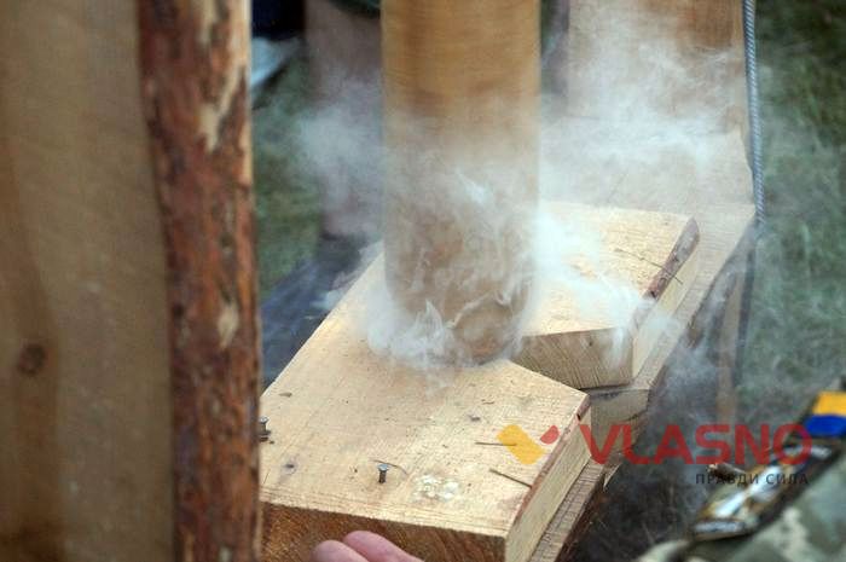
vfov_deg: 10.1
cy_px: 281
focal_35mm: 135
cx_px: 423
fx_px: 3169
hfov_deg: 15.2
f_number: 5.6
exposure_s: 1/160
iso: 2000
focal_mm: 90
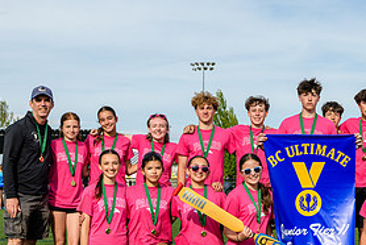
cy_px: 184
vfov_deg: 18.6
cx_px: 309
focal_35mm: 73
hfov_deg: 27.0
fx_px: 743
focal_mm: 35
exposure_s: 1/400
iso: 100
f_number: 5.6
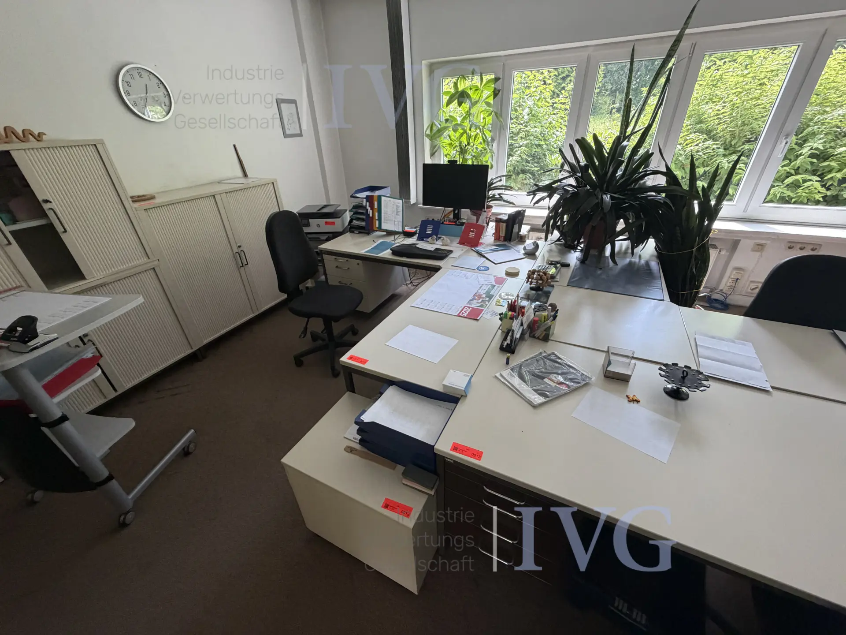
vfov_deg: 85.7
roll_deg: +2.4
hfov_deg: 102.1
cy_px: 318
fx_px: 342
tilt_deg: -29.2
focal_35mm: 14
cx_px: 423
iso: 320
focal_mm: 2.22
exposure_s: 1/121
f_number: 2.2
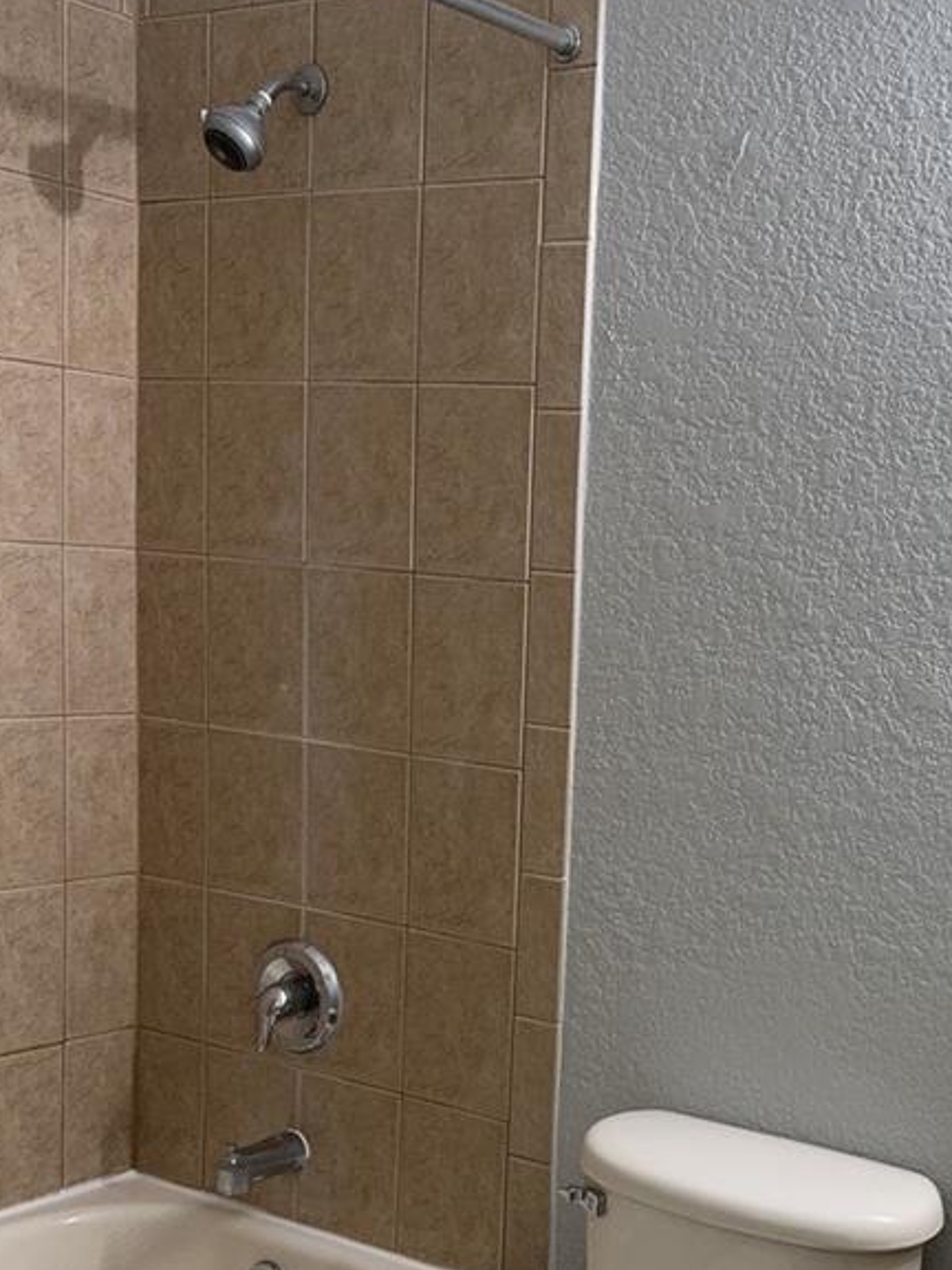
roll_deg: -3.3
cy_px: 911
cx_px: 729
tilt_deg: -11.0
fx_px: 1833
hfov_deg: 28.6
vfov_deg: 37.5
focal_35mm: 50
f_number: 1.78
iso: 200
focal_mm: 6.76
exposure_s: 1/120
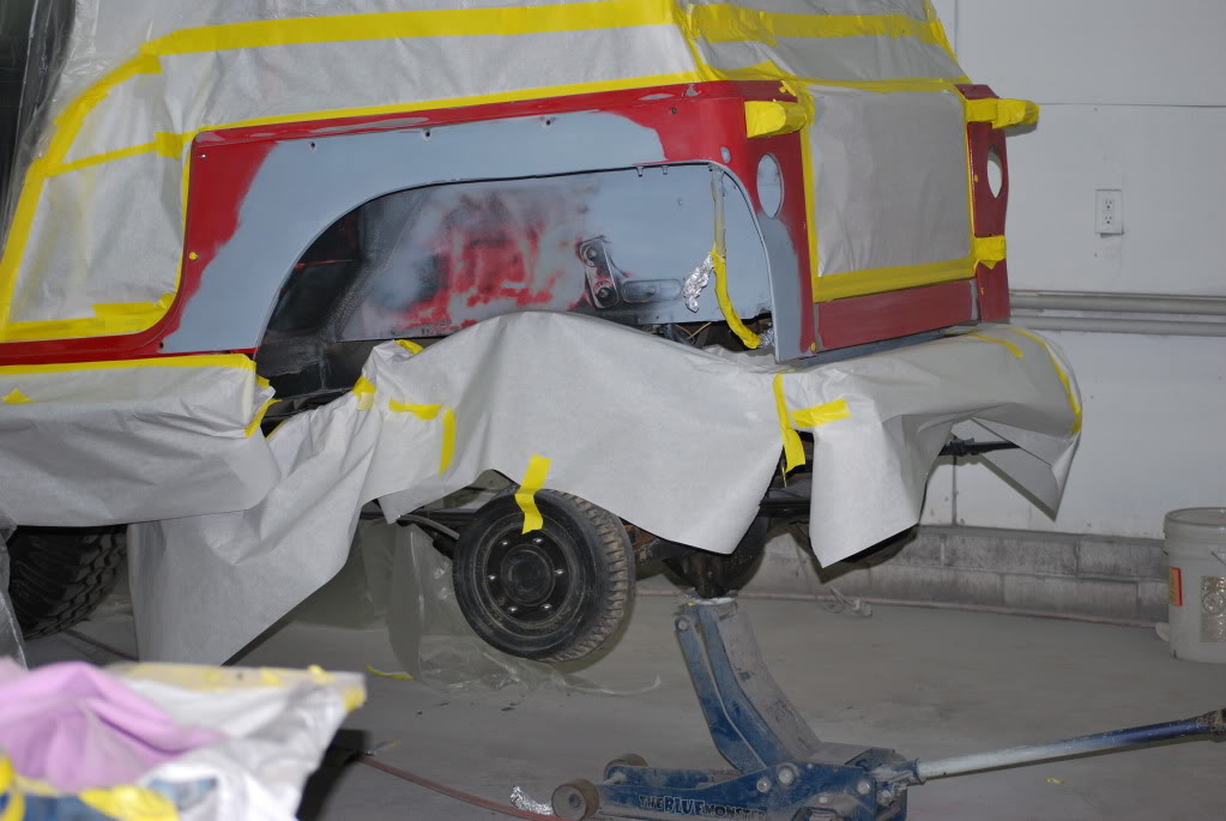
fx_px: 2813
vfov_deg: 16.6
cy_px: 410
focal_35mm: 82
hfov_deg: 24.6
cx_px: 613
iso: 250
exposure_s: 1/60
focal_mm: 55
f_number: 4
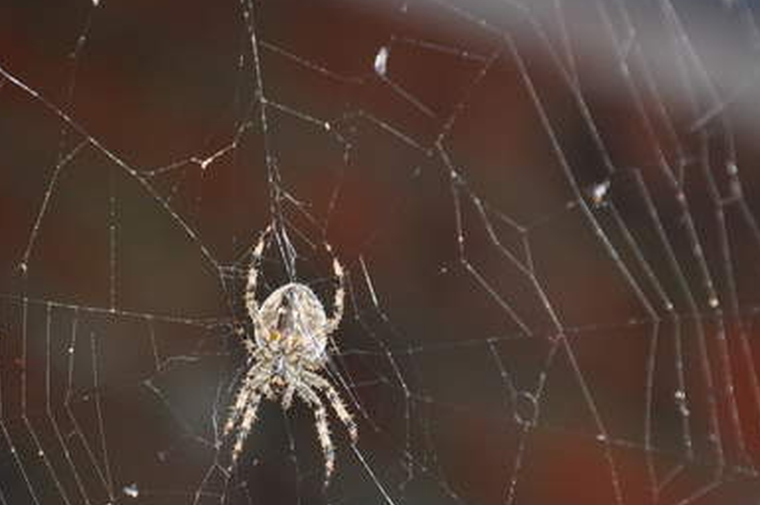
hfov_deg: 7.9
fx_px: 5523
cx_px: 296
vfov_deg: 5.2
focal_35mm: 262
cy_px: 380
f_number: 5.6
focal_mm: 105
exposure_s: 1/80
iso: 640
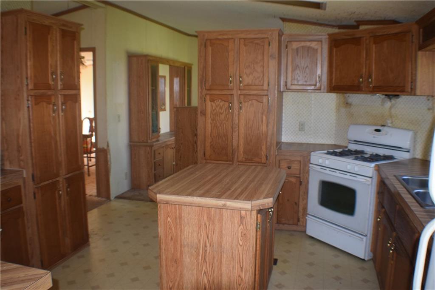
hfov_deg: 49.6
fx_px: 471
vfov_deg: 34.2
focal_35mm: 39
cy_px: 145
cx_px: 218
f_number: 4.5
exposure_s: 1/80
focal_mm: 26
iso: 800
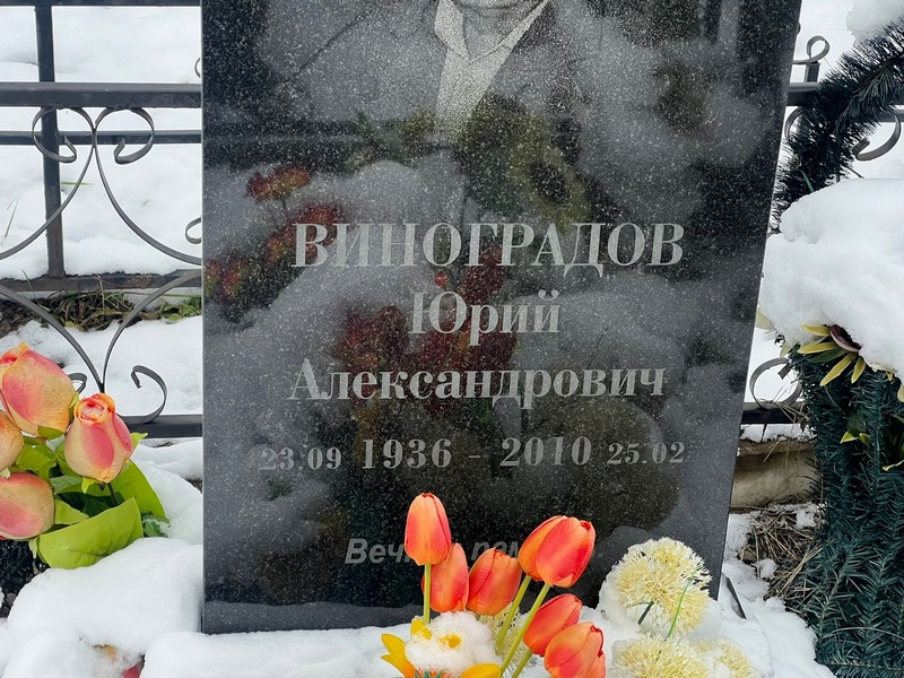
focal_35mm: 77
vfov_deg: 19.1
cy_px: 339
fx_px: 2011
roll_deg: -2.8
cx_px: 452
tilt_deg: -28.4
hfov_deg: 25.3
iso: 100
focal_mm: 9
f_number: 2.8
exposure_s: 1/99
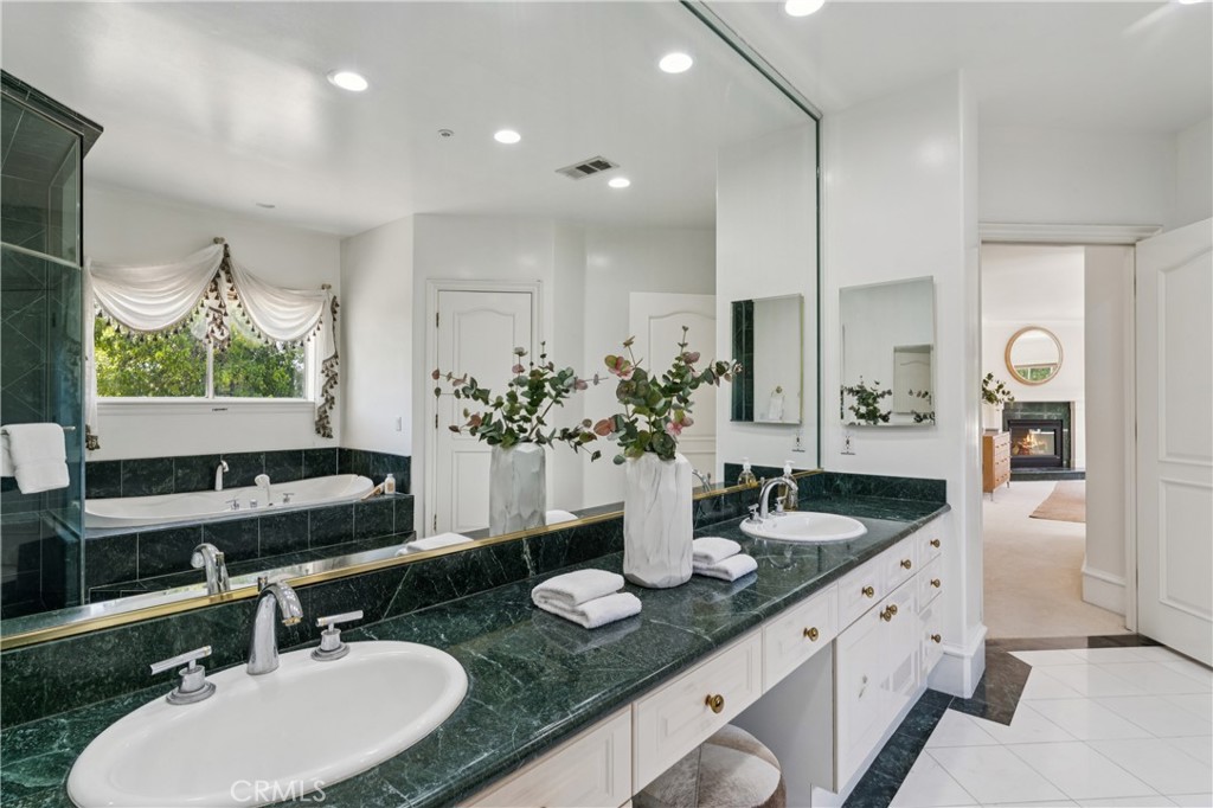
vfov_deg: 68.5
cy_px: 404
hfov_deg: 91.3
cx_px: 606
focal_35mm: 18
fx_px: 593
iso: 100
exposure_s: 1/3.33
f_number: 13
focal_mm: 17.6
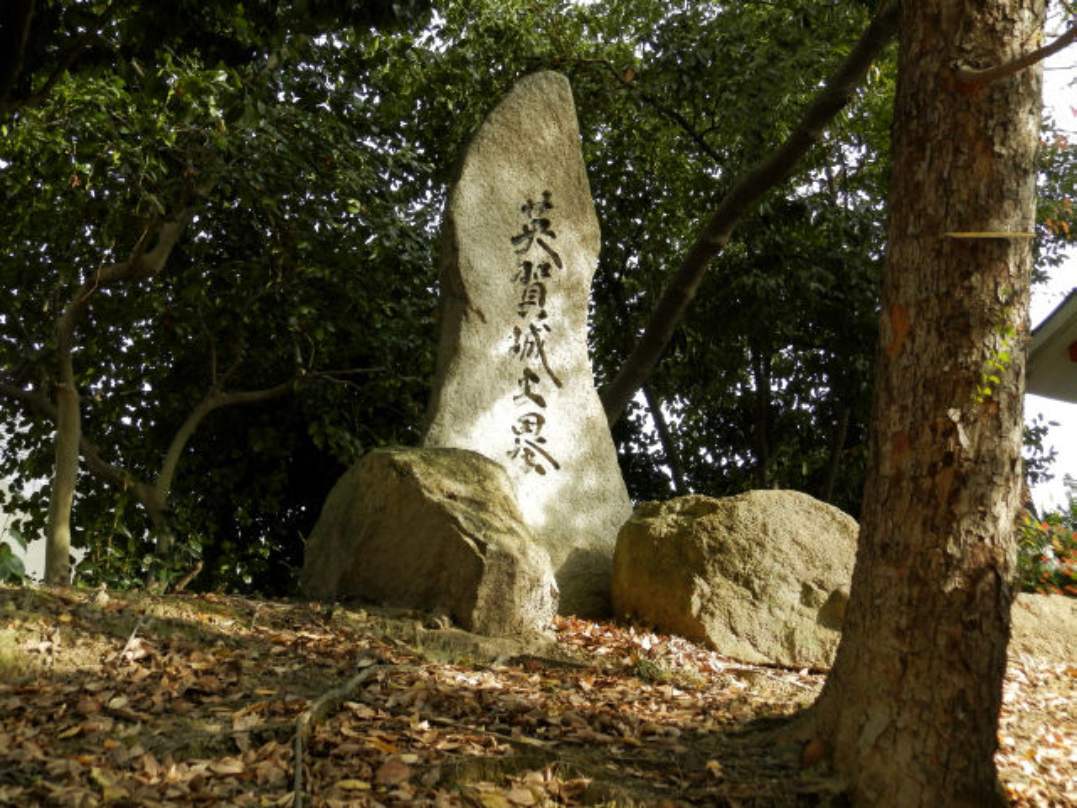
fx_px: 1711
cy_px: 404
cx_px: 538
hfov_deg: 34.9
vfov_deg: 26.6
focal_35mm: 55
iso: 100
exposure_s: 1/125
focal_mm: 9.9
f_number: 3.8
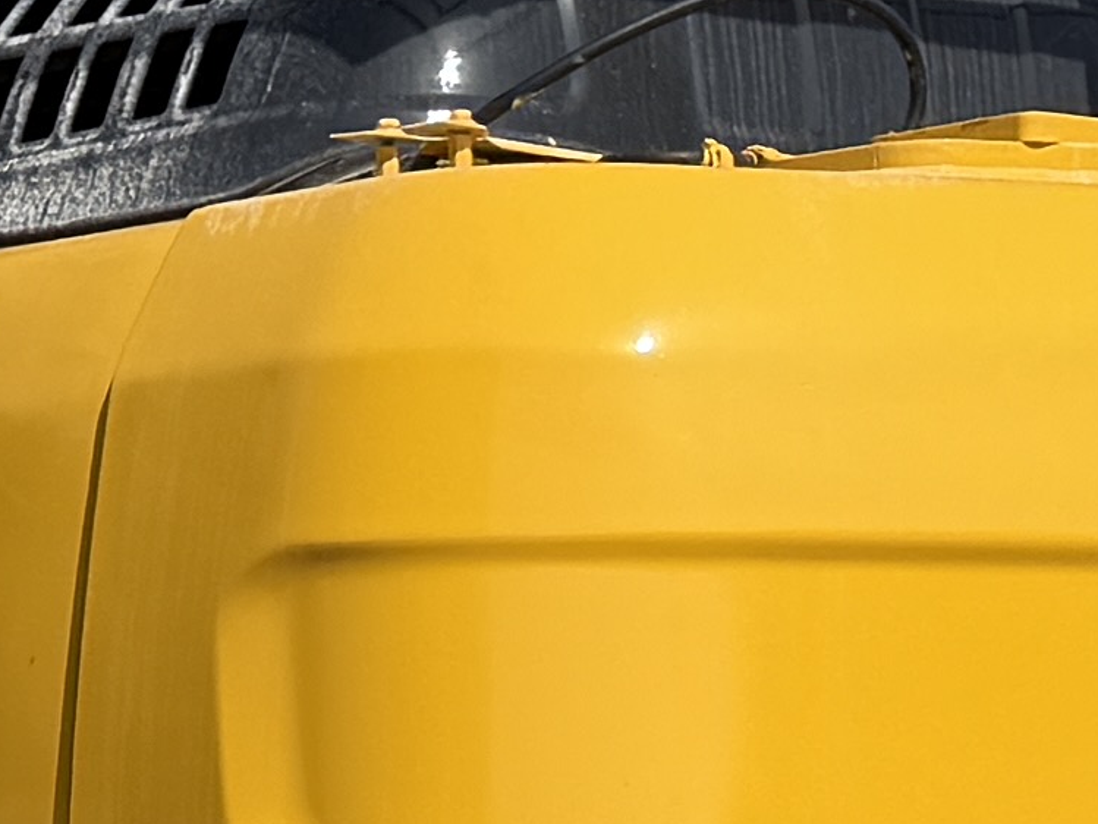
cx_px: 251
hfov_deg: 10.8
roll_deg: +0.7
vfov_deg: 8.0
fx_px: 5806
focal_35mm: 183
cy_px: 968
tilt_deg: +2.2
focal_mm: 6.76
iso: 80
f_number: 1.78
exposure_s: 1/6711
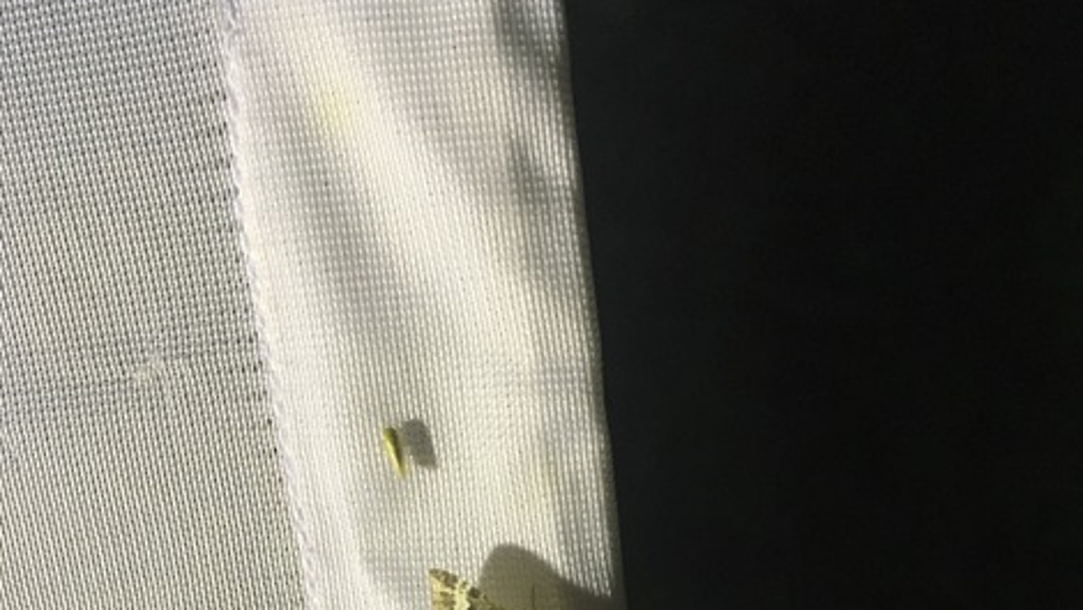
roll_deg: -0.4
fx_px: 1236
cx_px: 544
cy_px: 580
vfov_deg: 26.6
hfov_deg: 47.3
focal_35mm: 43
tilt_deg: -14.9
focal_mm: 4.15
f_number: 2.2
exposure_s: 1/33
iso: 200
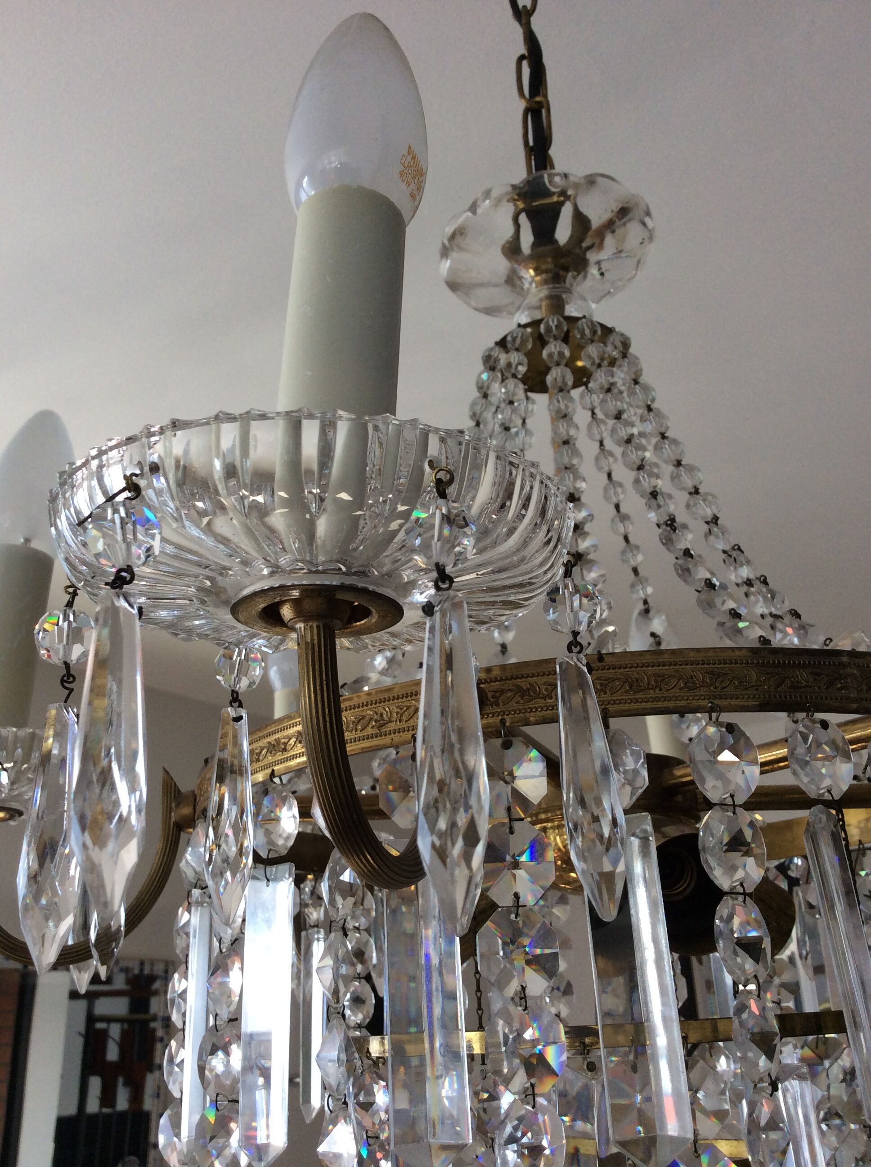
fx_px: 1076
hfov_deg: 44.1
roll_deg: +2.1
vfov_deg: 56.9
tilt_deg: +21.6
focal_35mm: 32
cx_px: 436
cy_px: 584
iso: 50
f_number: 2.4
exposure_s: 1/100
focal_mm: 3.3
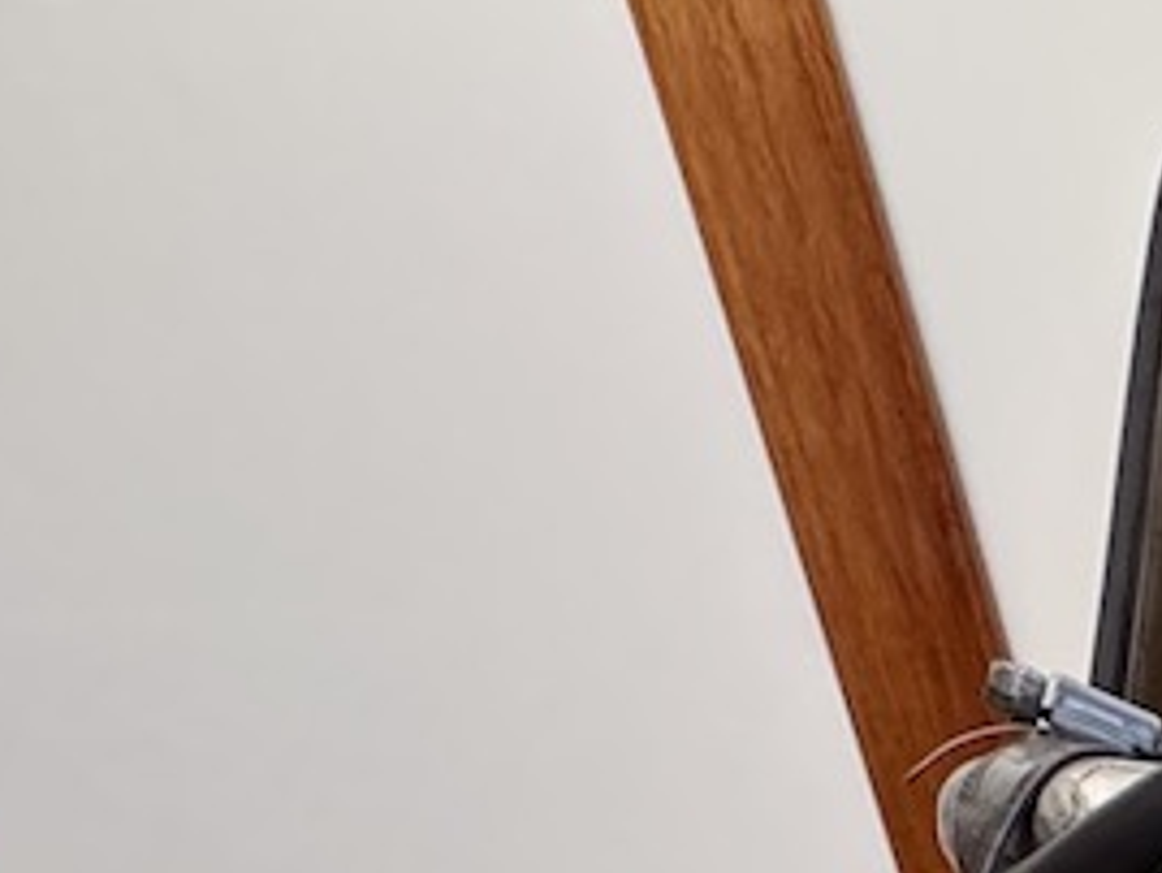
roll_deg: +4.4
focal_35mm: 78
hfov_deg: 15.9
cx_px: 2622
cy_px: 1925
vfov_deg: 14.4
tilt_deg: -24.1
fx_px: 2619
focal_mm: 2.22
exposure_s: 1/99
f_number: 2.2
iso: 250
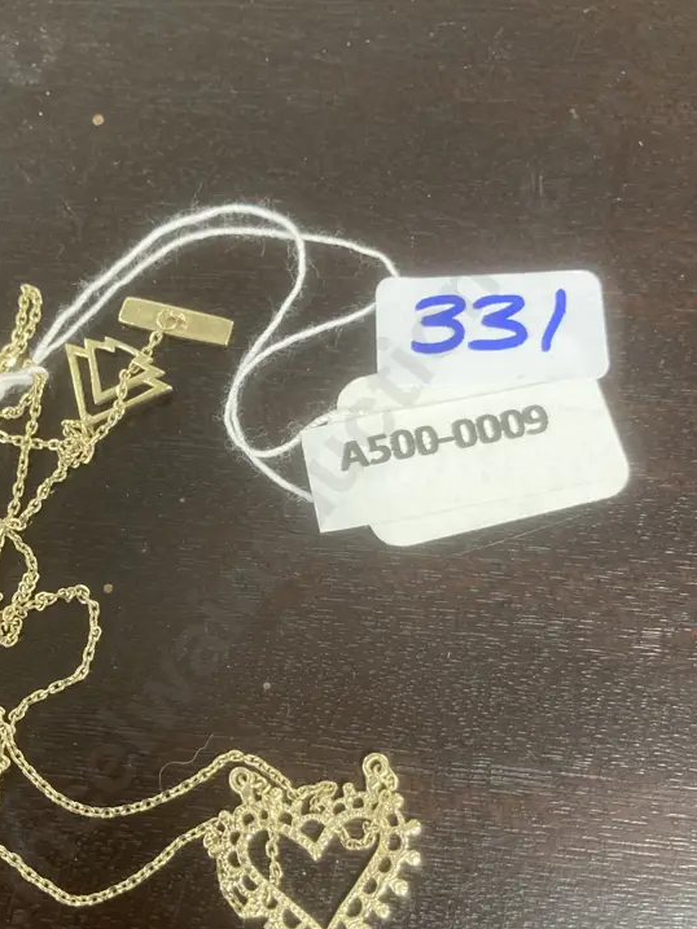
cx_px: 266
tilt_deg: -73.8
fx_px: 1074
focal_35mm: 40
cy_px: 560
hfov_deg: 35.8
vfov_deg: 46.5
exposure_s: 1/33
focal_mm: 3.99
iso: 250
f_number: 1.8
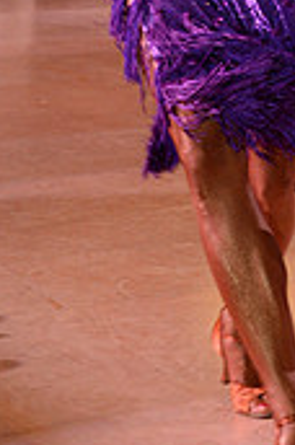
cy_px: -173
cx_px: 260
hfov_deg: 5.8
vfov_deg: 8.6
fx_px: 2912
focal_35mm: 236
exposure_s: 1/250
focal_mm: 70
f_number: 5.6
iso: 2500
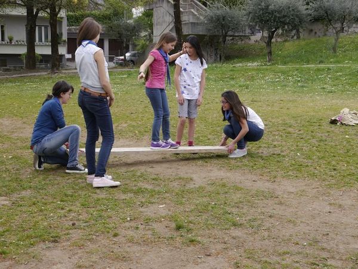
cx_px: 179
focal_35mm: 62
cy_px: 134
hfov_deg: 31.2
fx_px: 641
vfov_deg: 23.7
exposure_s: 1/160
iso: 160
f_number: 6.3
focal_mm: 31
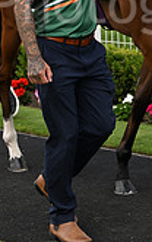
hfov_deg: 6.8
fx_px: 1277
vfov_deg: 10.7
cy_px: -55
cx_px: 153
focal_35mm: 193
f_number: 4.5
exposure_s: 1/2000
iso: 800
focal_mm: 70
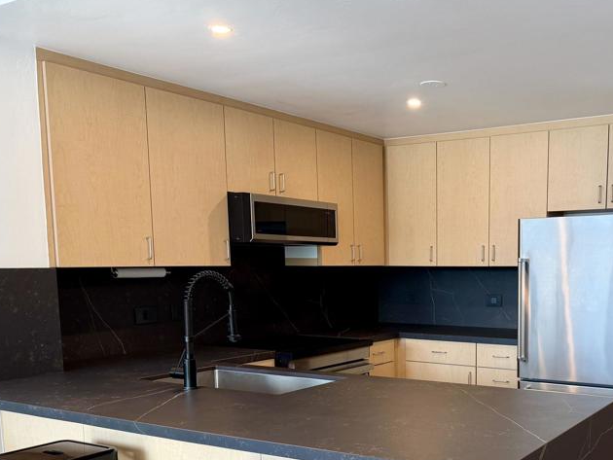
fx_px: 691
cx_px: 452
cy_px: 351
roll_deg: -0.8
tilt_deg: -7.2
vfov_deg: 35.9
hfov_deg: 46.3
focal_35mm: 39
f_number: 1.78
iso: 160
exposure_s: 1/120
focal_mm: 6.76
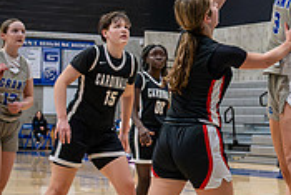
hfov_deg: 15.0
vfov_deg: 10.1
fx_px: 1100
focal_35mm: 136
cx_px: 236
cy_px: 66
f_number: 2.8
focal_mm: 27
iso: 5600
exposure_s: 1/1000
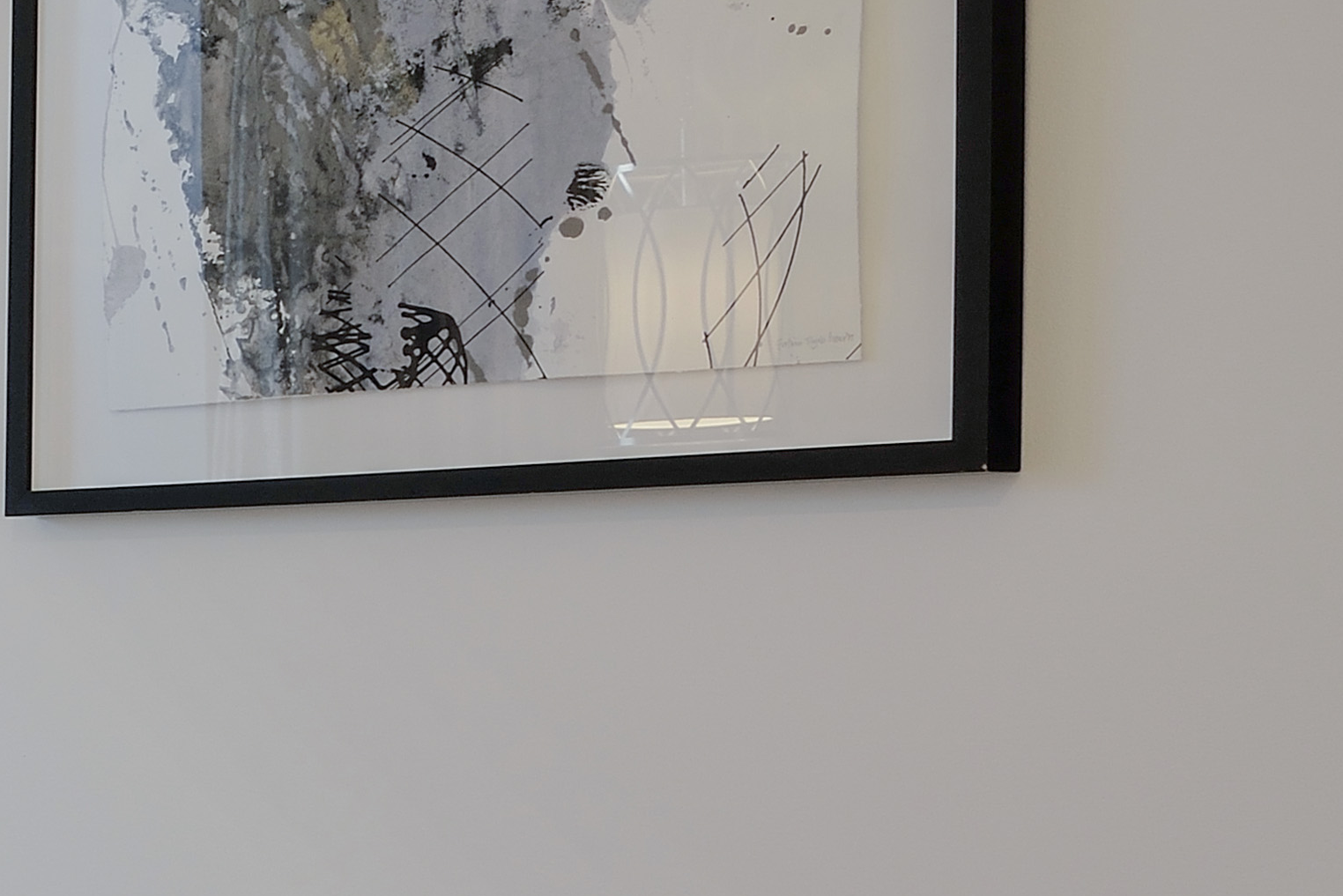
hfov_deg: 16.1
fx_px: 2873
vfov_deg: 17.5
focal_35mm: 77
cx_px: -1683
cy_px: 753
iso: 160
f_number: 11
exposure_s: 2
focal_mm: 16
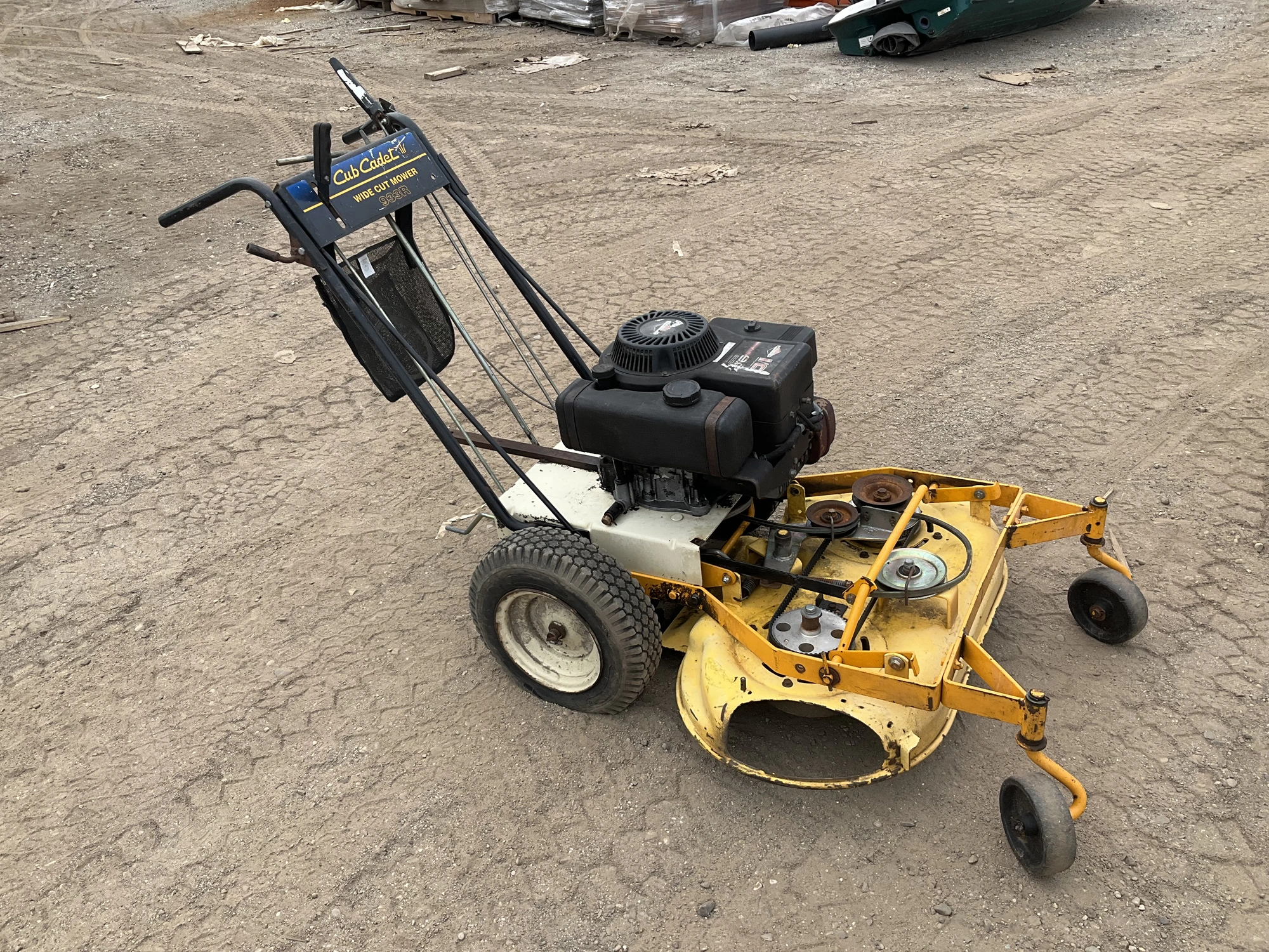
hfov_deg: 61.7
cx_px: 634
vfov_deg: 48.2
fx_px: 1063
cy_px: 476
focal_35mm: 29
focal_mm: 3
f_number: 1.8
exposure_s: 1/1221
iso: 25
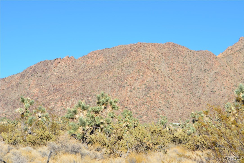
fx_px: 559
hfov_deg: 24.6
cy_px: 82
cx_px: 122
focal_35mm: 82
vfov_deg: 16.6
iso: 200
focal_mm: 55
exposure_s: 1/320
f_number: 10
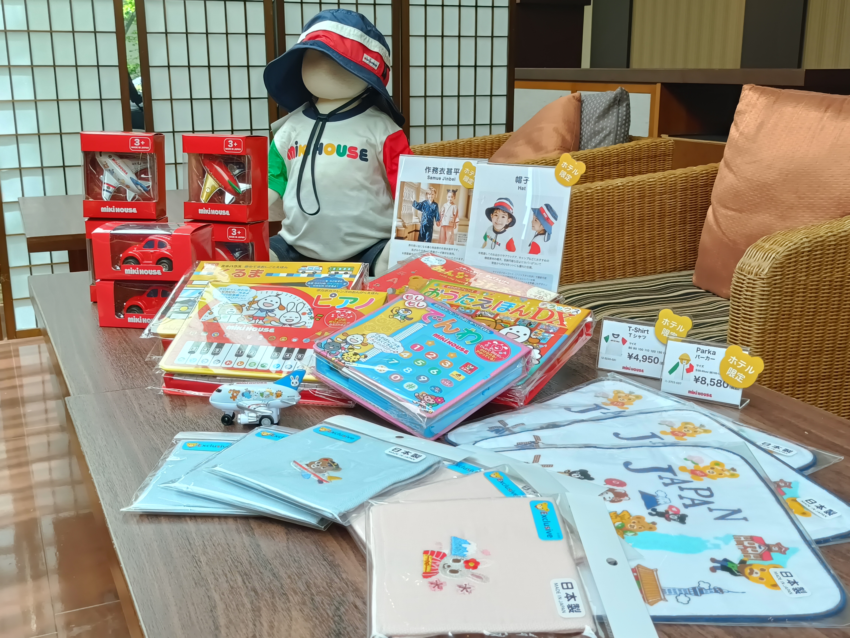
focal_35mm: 38
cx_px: 425
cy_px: 319
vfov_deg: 37.7
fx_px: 933
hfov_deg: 49.0
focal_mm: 4.7
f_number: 1.7
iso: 160
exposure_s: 1/60
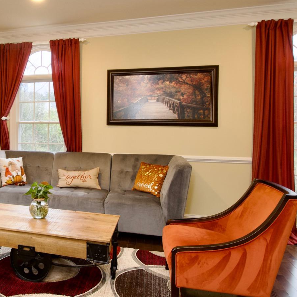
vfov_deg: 52.0
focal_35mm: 31
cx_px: 36
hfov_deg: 47.8
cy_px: 112
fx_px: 301
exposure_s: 1/13
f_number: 7.1
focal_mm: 11
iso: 320
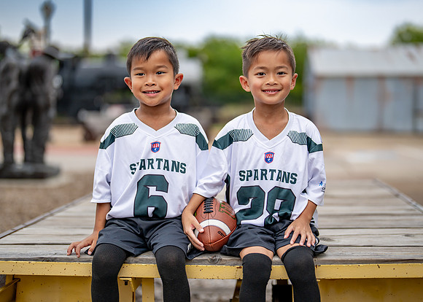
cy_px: 148
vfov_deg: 25.2
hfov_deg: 34.8
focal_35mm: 56
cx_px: 222
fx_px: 676
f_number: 1.2
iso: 250
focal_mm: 50
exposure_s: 1/2000
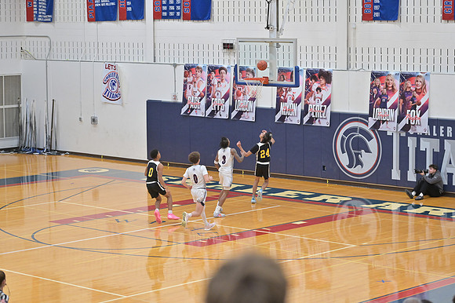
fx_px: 1288
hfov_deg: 20.0
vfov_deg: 13.4
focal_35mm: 102
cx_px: 228
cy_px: 152
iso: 4500
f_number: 4
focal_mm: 102
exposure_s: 1/800
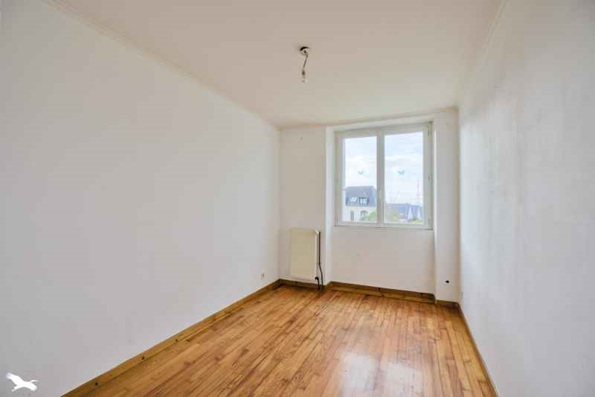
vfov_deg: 73.7
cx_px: 298
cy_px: 198
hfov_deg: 96.7
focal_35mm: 16
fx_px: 264
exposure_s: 1/1250
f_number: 8
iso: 800
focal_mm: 16
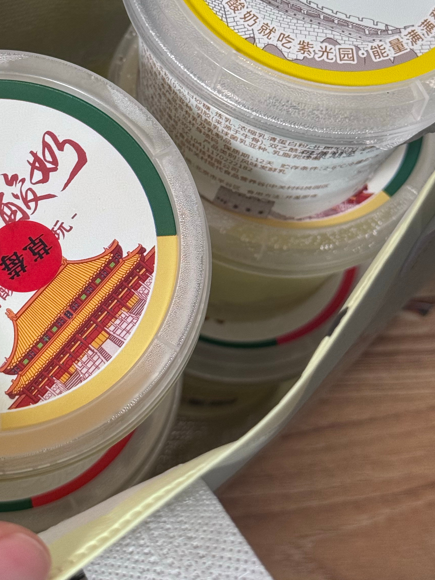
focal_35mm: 85
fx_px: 1424
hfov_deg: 17.3
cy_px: 175
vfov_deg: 22.9
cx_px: 134
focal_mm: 6.76
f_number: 1.78
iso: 125
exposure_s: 1/50
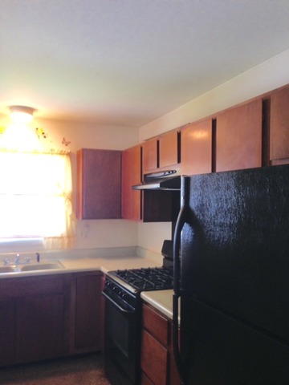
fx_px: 367
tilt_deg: +3.4
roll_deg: -0.2
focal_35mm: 33
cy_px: 192
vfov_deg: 55.4
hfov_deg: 42.9
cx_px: 144
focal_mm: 4.12
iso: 125
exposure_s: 1/20
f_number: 2.4
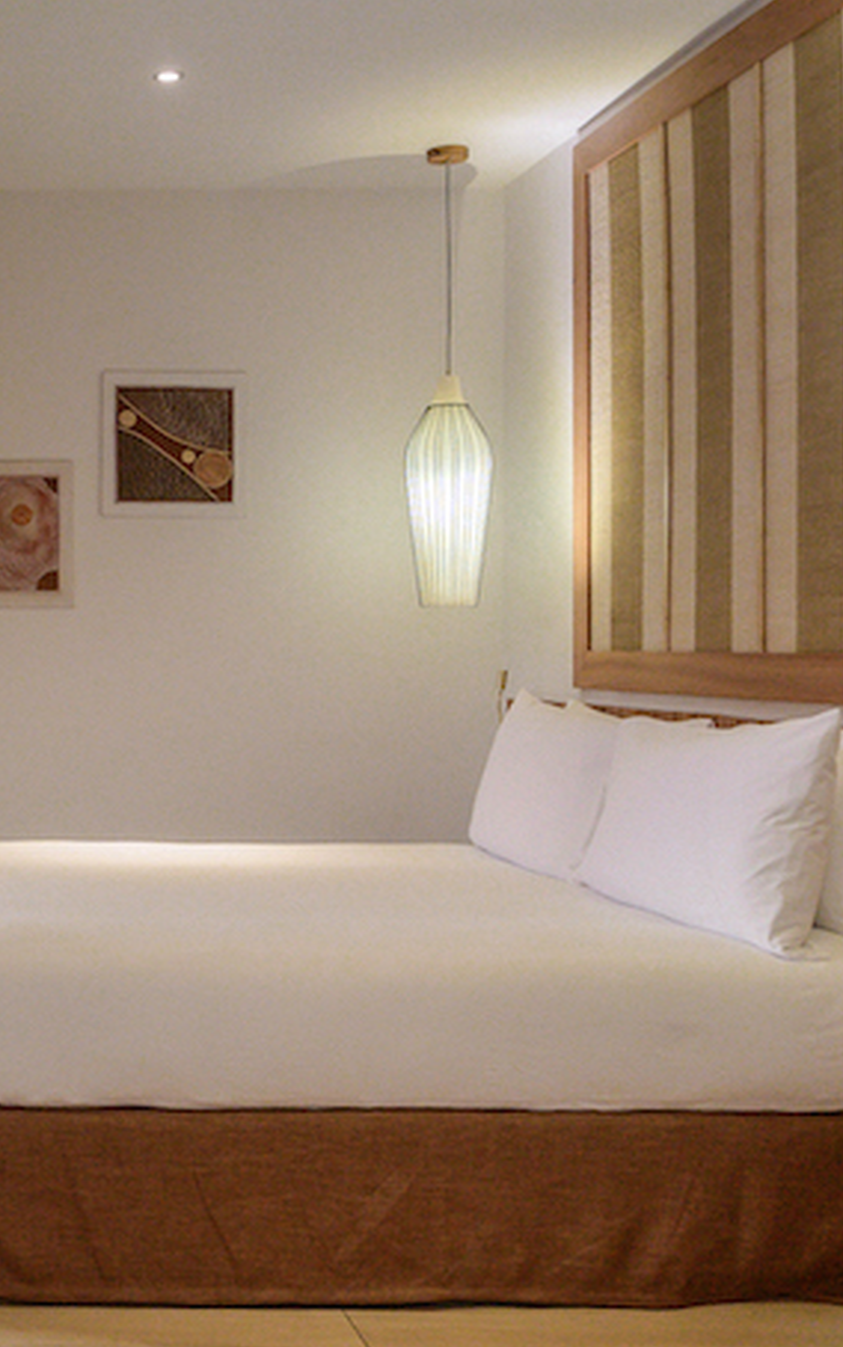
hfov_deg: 25.6
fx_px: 1690
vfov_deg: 43.5
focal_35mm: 46
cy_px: 668
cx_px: -128
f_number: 5
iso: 1000
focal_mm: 20
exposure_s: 1/200
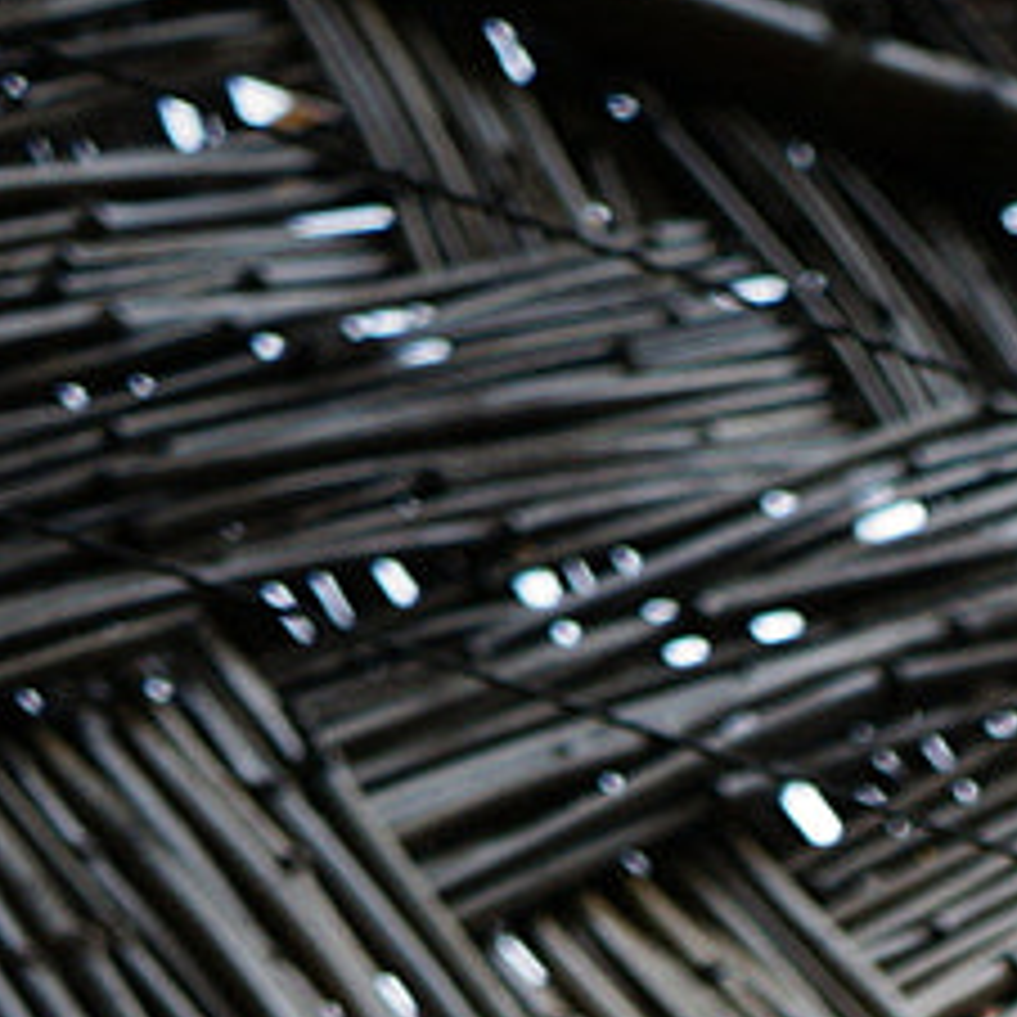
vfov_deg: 9.0
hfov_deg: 8.7
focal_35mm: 180
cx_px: 2516
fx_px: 5983
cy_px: 2180
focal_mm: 20
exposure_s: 1/60
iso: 125
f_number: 4
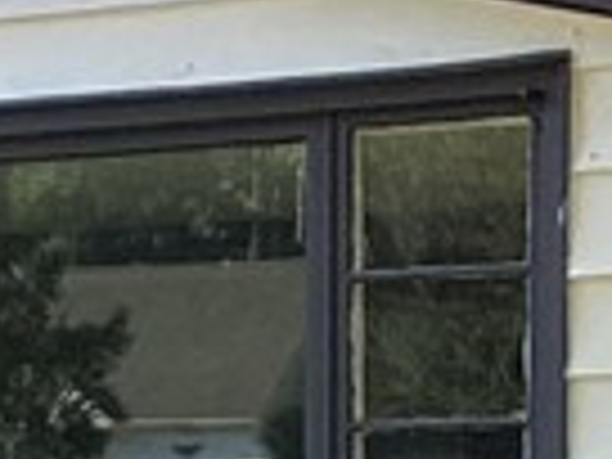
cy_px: 999
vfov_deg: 6.2
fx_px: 4119
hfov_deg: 8.5
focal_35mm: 233
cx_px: 14
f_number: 2.4
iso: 25
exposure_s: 1/253
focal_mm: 3.3
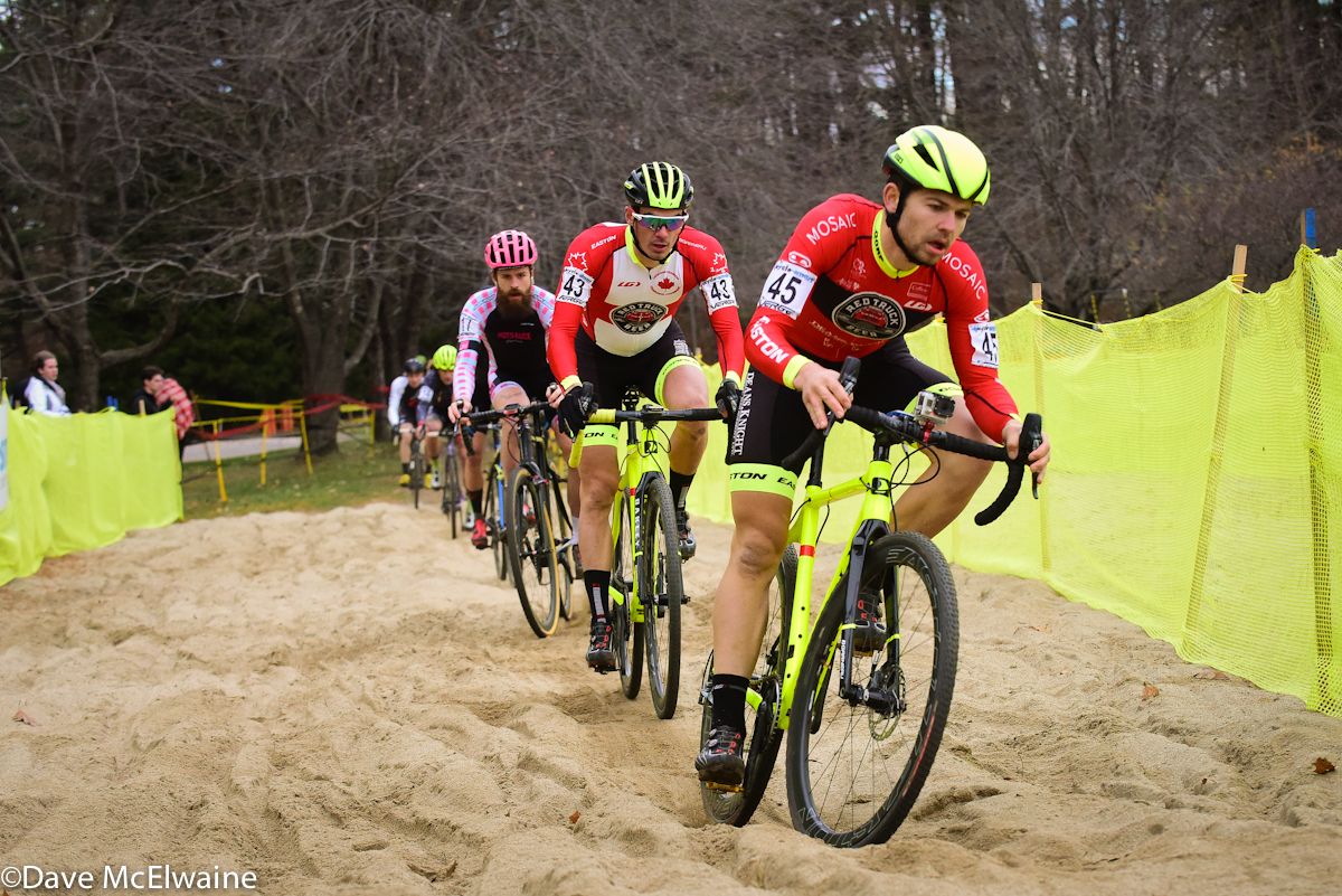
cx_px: 671
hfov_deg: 25.4
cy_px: 448
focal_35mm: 80
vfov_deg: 17.1
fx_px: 2983
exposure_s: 1/1000
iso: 2500
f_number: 3.2
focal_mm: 80
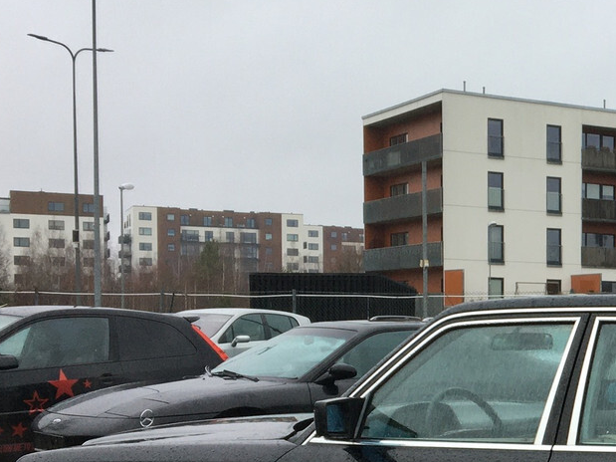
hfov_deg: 23.8
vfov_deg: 19.4
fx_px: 1334
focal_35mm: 75
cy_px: 392
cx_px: 725
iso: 40
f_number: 2.2
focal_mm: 4.15
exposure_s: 1/100
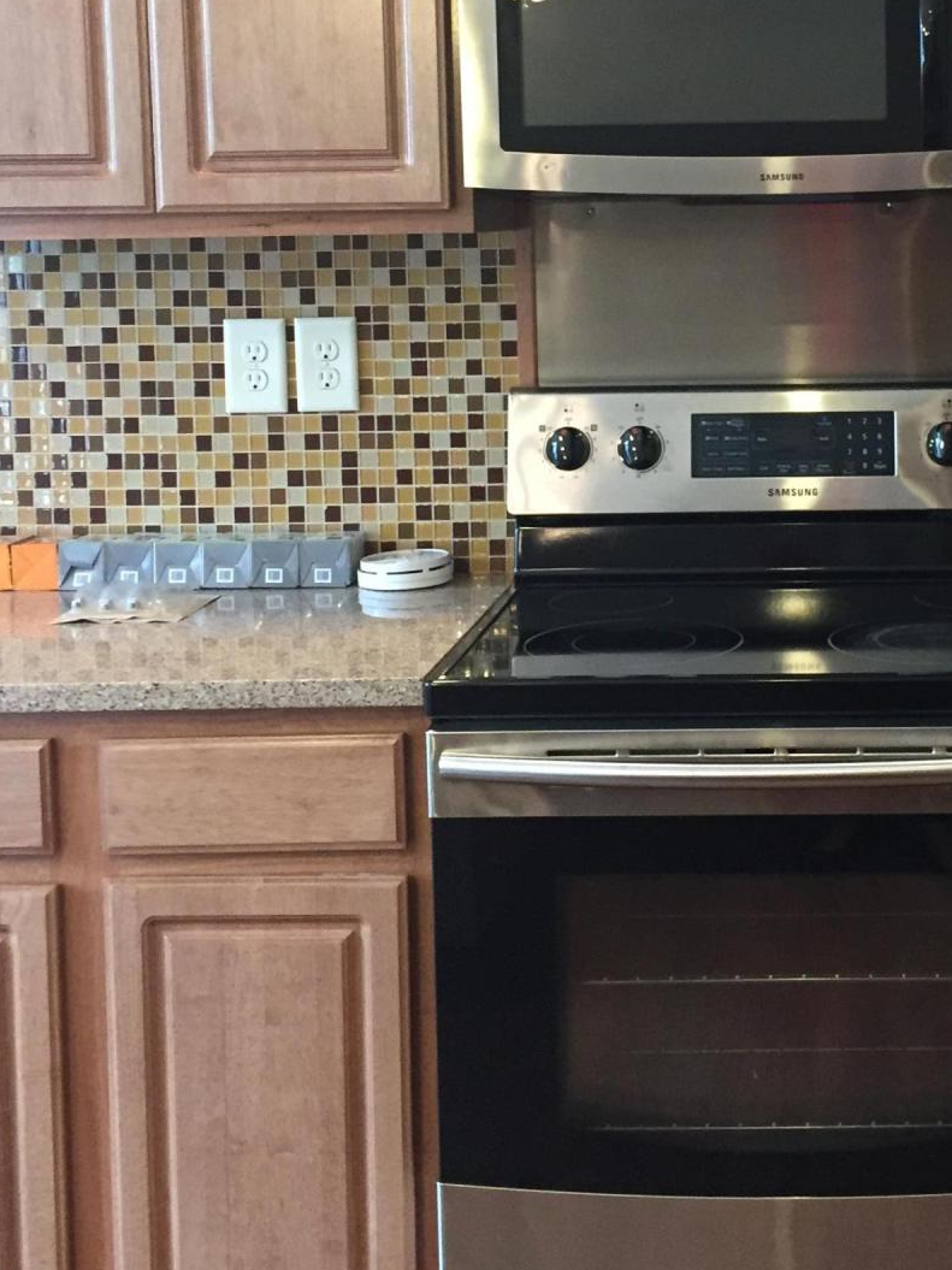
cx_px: 810
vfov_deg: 34.4
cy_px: 364
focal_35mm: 55
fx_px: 2017
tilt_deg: -5.0
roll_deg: +0.9
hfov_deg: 25.9
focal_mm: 4.15
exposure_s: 1/30
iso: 200
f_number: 2.2
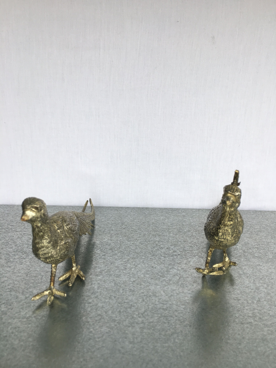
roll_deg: -1.5
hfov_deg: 48.2
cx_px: 138
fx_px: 308
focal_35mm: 29
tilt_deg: -15.9
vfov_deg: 61.7
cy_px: 184
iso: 32
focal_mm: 4.15
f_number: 2.2
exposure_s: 1/100
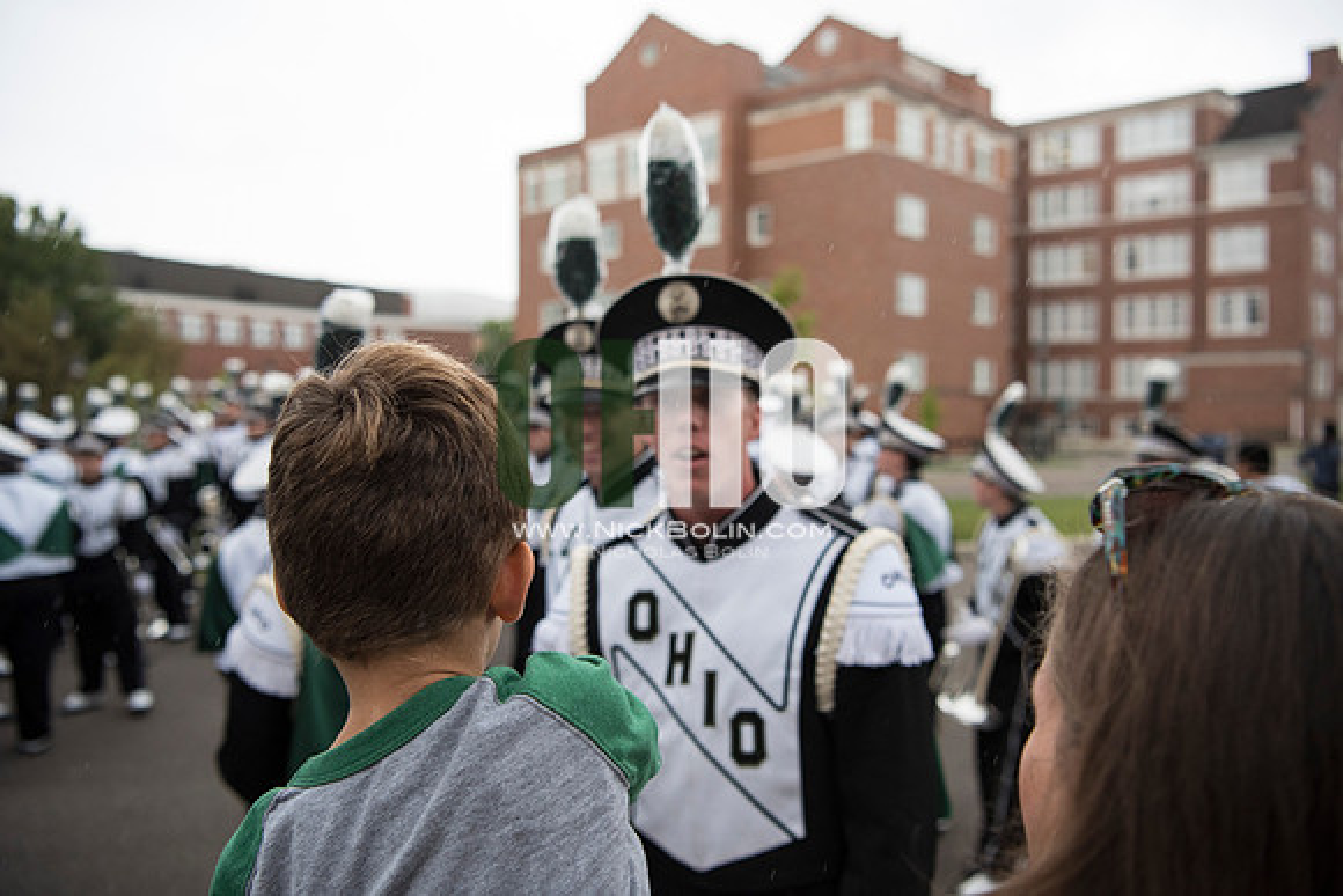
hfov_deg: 58.7
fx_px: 1194
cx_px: 672
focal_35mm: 32
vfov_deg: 41.1
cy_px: 448
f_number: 3.5
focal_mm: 32
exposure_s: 1/500
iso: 1600
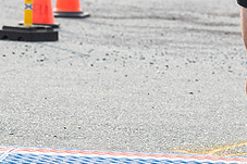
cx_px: 265
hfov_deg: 5.4
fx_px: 2592
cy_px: -56
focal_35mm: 378
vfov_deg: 3.6
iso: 250
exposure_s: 1/1000
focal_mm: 92
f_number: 5
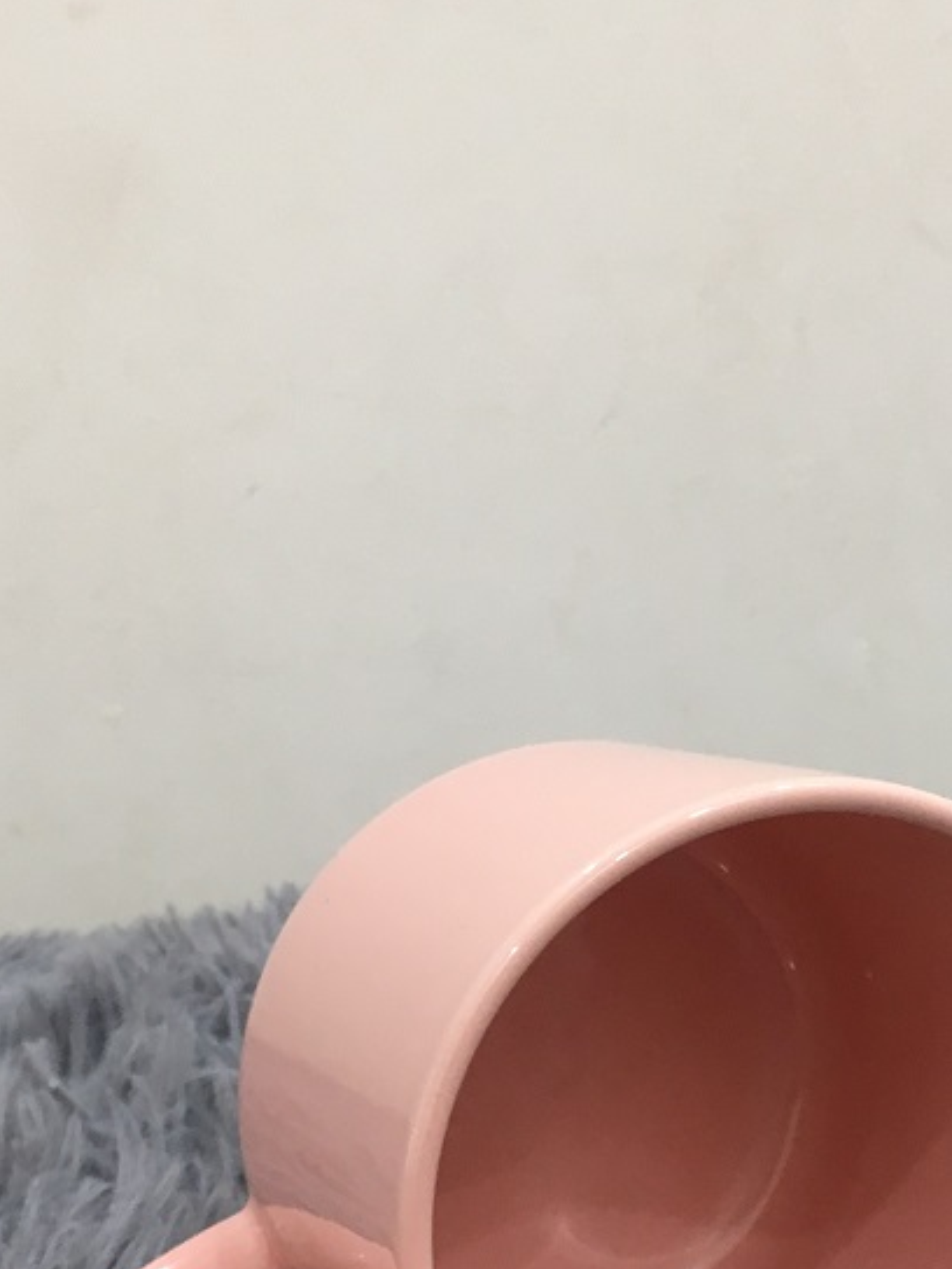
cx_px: 595
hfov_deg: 22.9
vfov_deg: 30.0
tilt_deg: -9.3
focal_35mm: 64
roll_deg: -0.9
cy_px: 861
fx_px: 2347
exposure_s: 1/33
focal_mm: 4.15
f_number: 2.2
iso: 80
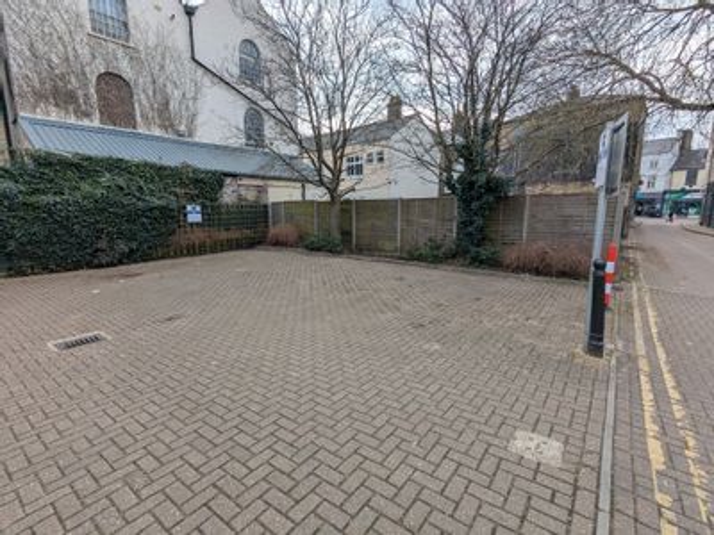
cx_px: 357
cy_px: 268
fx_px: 330
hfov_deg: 94.5
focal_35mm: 16
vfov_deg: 78.1
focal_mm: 2.35
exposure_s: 1/1256
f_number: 2.2
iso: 44
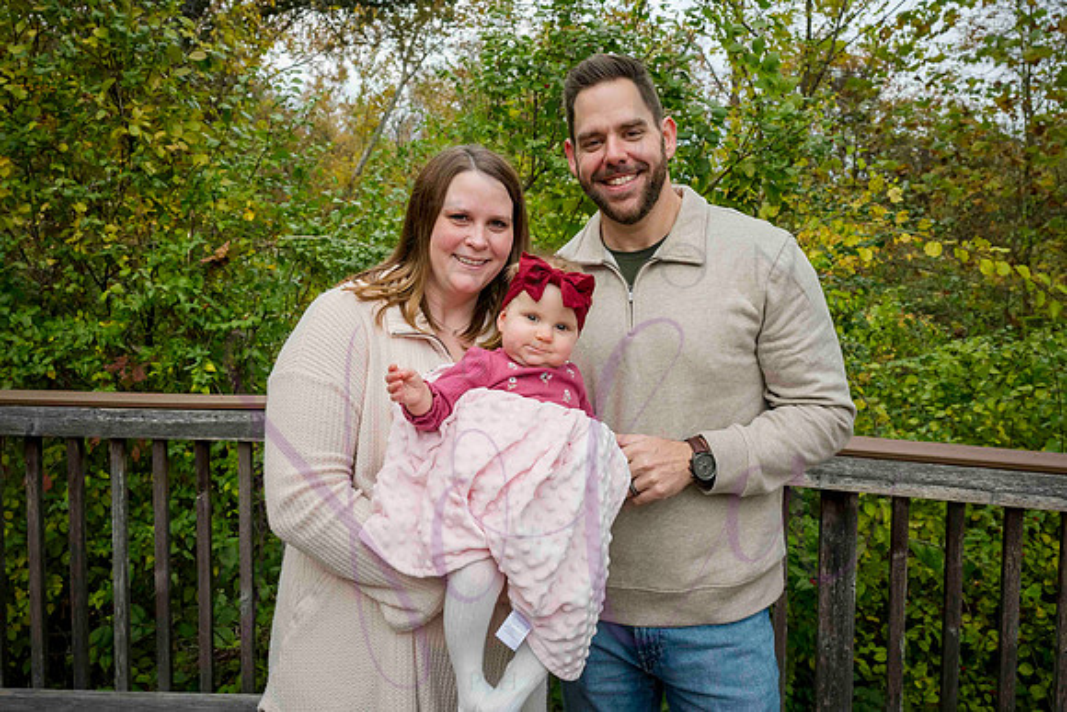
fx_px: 854
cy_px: 285
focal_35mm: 29
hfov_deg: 64.0
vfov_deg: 45.0
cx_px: 527
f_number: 5.6
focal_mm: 24
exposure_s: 1/640
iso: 400
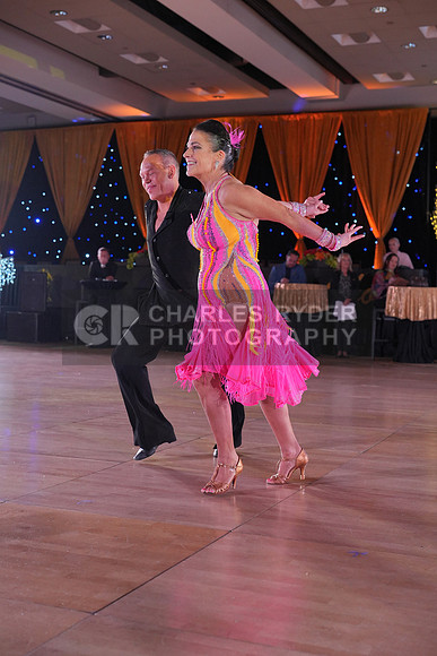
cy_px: 328
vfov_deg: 39.6
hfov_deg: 27.0
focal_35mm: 50
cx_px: 218
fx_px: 910
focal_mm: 50
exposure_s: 1/400
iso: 1600
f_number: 4
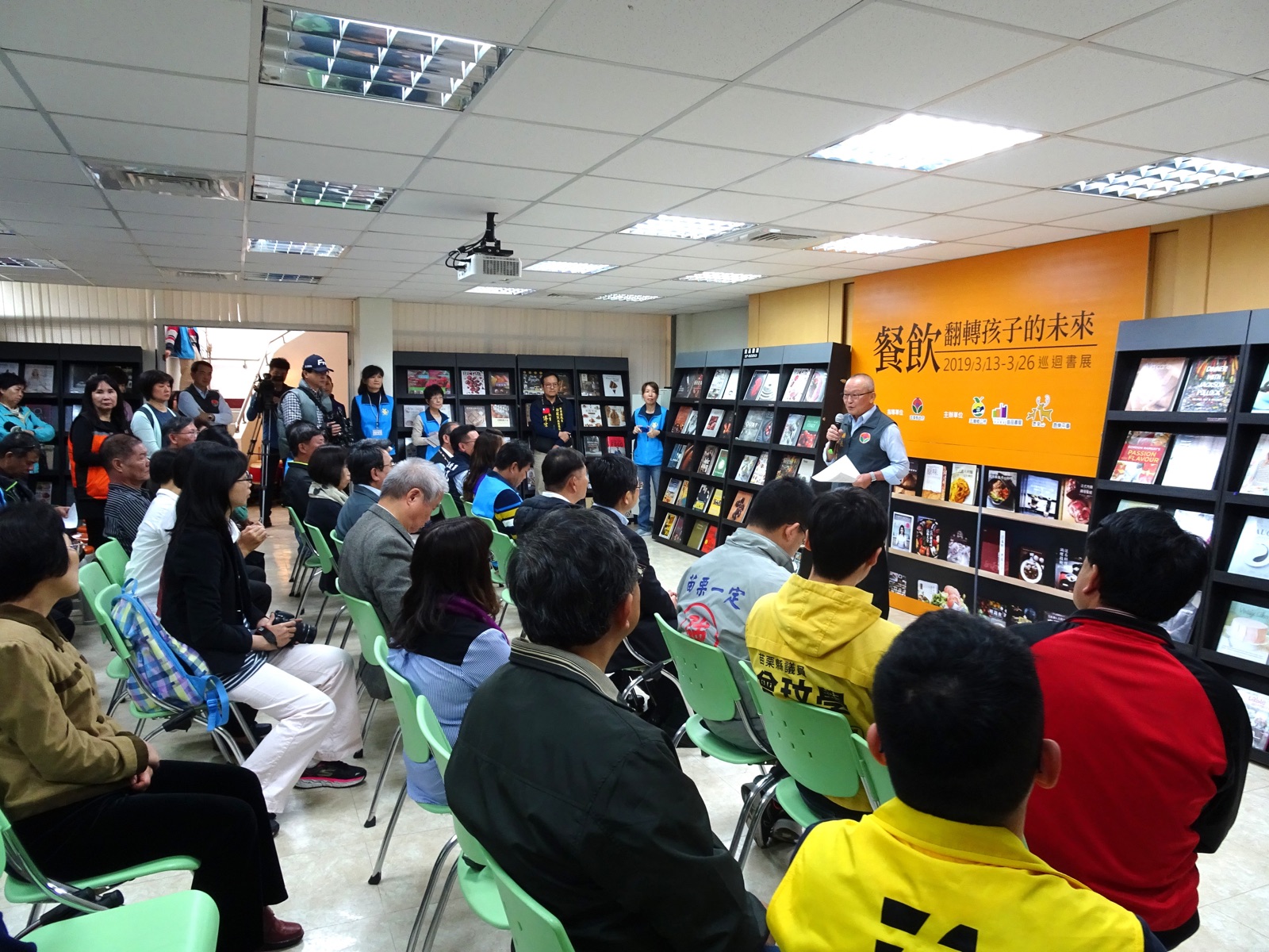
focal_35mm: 24
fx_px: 880
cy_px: 476
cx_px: 634
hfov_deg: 71.6
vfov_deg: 56.8
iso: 200
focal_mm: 4.1
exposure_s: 1/30
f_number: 3.5
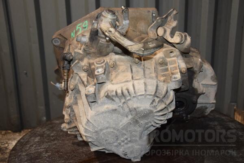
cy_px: 82
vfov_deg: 29.9
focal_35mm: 45
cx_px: 122
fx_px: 305
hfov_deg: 43.6
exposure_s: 1/60
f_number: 5
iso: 800
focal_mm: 30
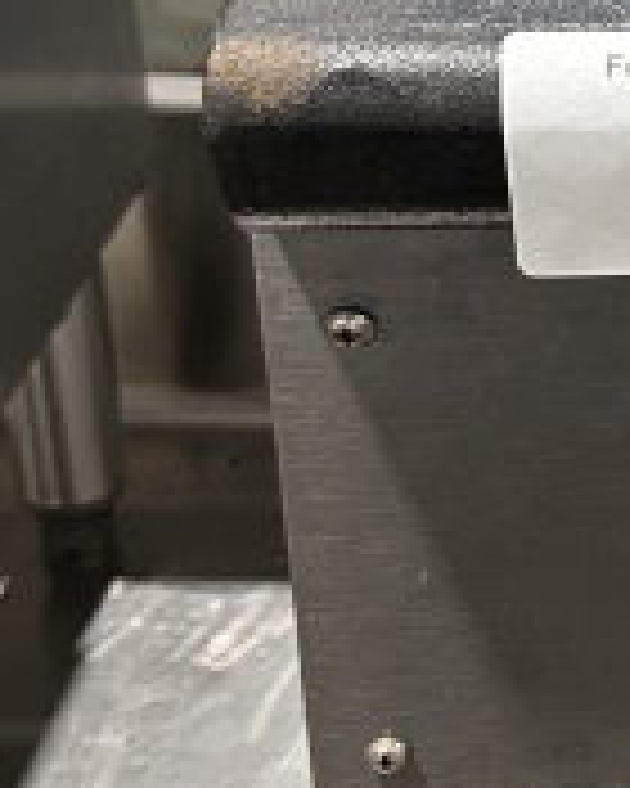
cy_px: 128
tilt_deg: -27.4
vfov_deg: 17.4
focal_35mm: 109
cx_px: 1336
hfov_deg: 12.2
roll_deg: -6.9
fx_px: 2540
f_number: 1.78
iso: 320
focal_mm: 6.86
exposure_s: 1/60
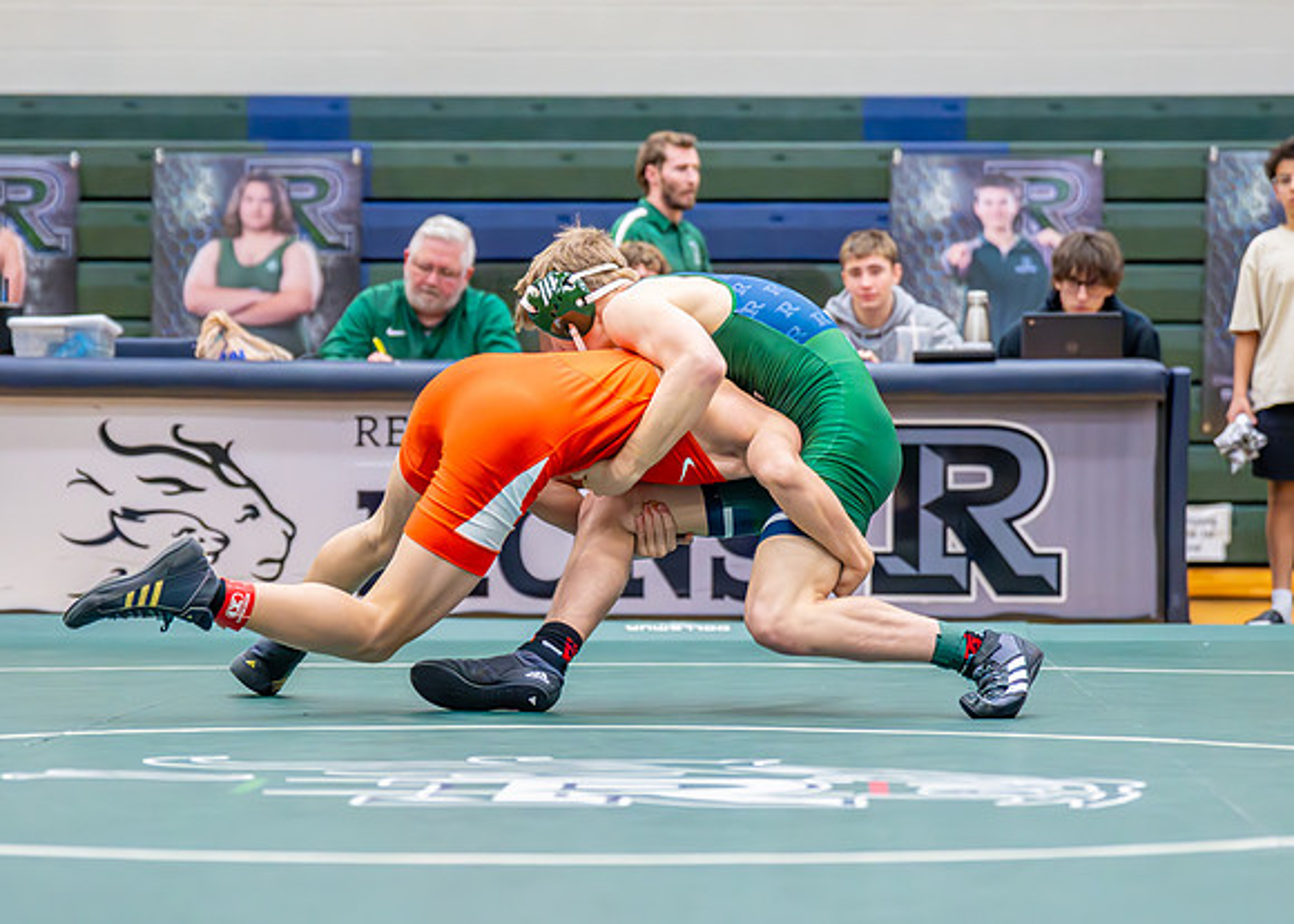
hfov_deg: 15.8
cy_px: 481
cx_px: 579
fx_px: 4663
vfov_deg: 11.3
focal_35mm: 127
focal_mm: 88
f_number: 2.8
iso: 6400
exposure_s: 1/1000
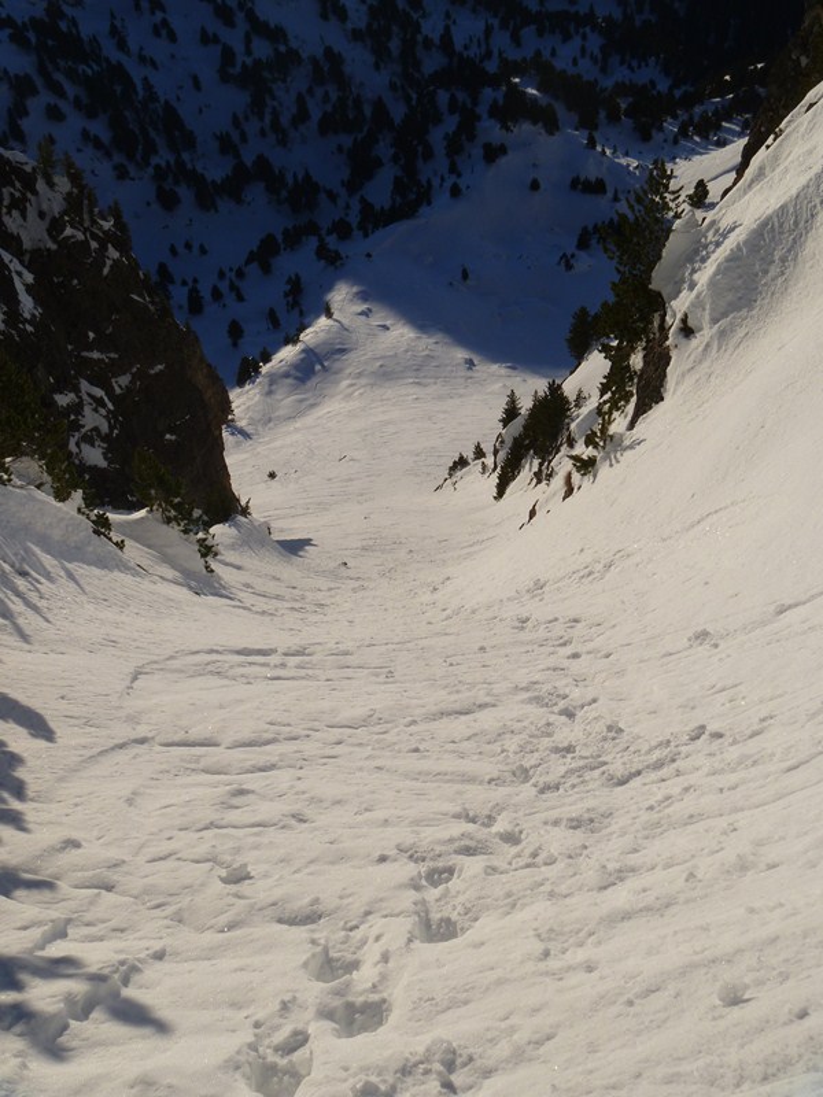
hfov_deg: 40.7
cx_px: 412
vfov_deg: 52.6
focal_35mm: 35
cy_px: 548
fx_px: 1110
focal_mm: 6.3
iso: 80
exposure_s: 1/640
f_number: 5.6
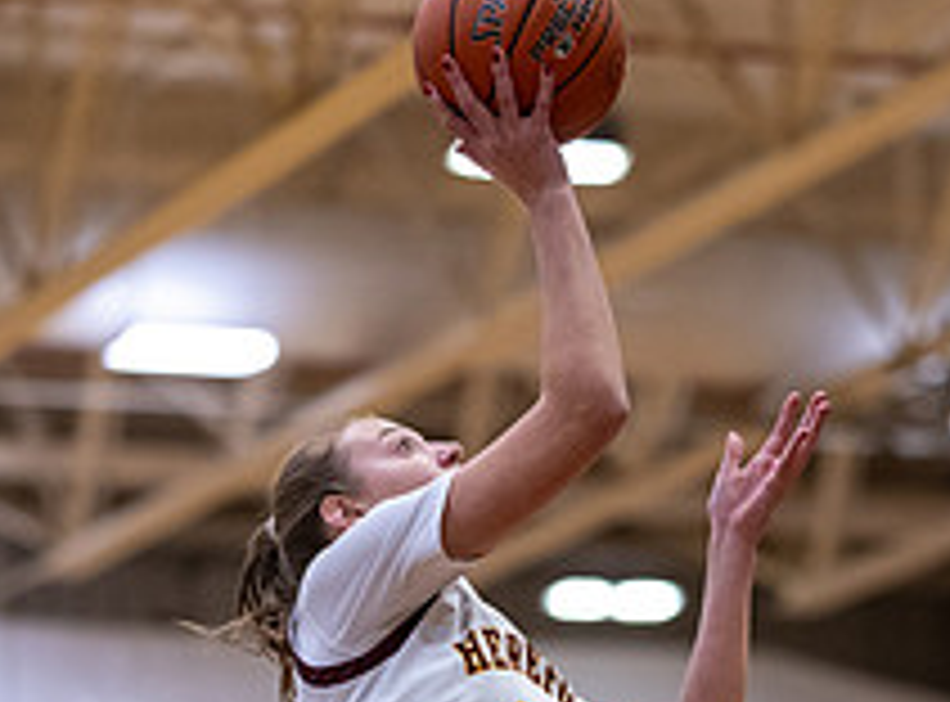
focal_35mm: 250
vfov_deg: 5.9
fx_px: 6826
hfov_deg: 8.0
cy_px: 756
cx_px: 648
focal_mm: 85
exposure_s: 1/1250
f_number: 1.8
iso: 2000
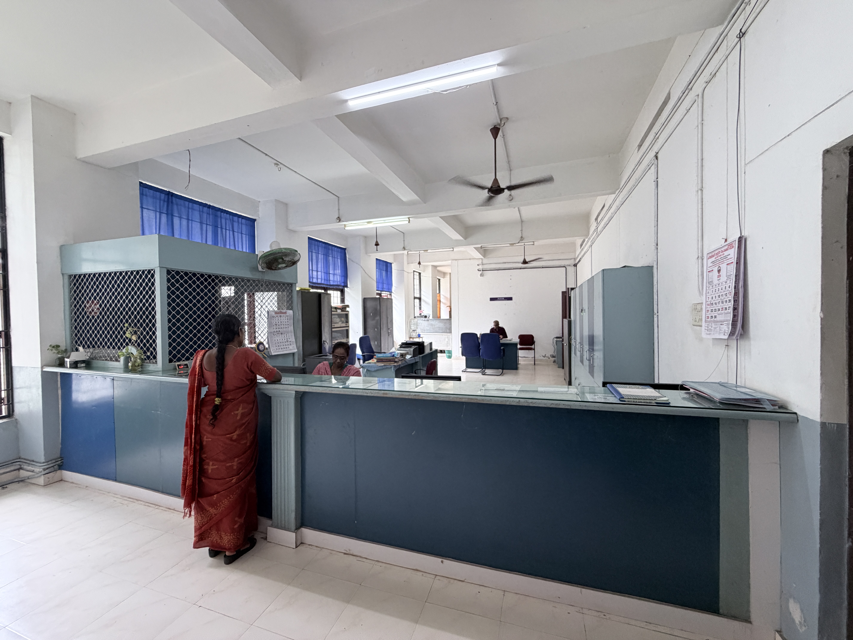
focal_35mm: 14
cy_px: 320
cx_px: 426
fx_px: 345
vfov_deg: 85.7
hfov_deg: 102.1
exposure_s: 1/100
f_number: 2.2
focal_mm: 2.22
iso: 250
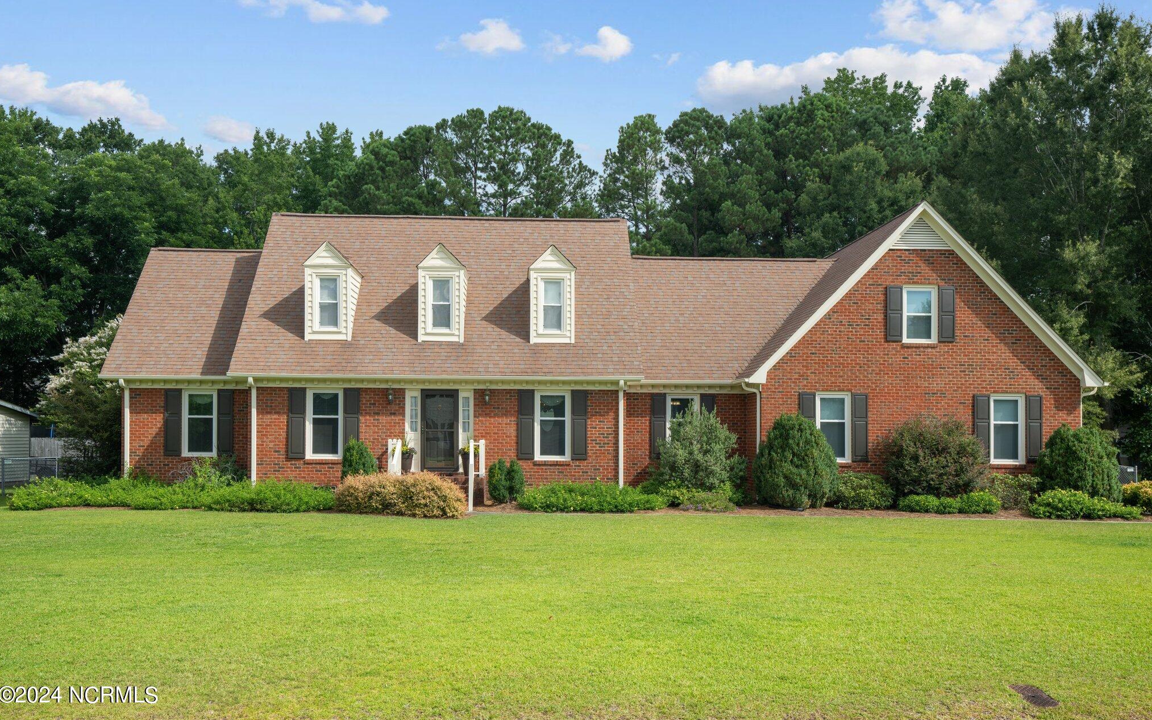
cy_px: 342
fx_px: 1099
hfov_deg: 55.3
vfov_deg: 36.3
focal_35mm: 35
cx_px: 577
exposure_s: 1/160
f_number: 8
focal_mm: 34
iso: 100
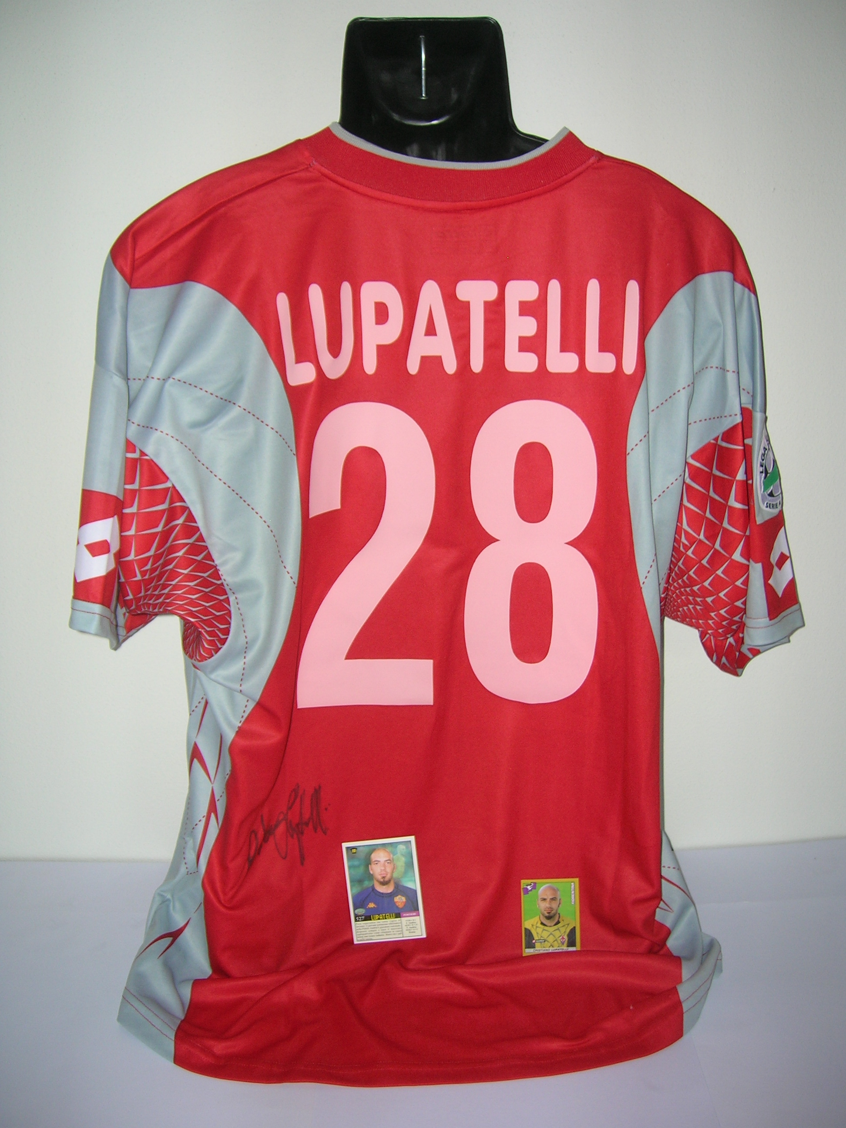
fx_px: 1108
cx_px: 423
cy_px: 564
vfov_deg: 54.0
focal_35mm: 34
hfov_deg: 41.8
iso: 50
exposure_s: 1/60.1
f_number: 2.9
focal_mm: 5.7
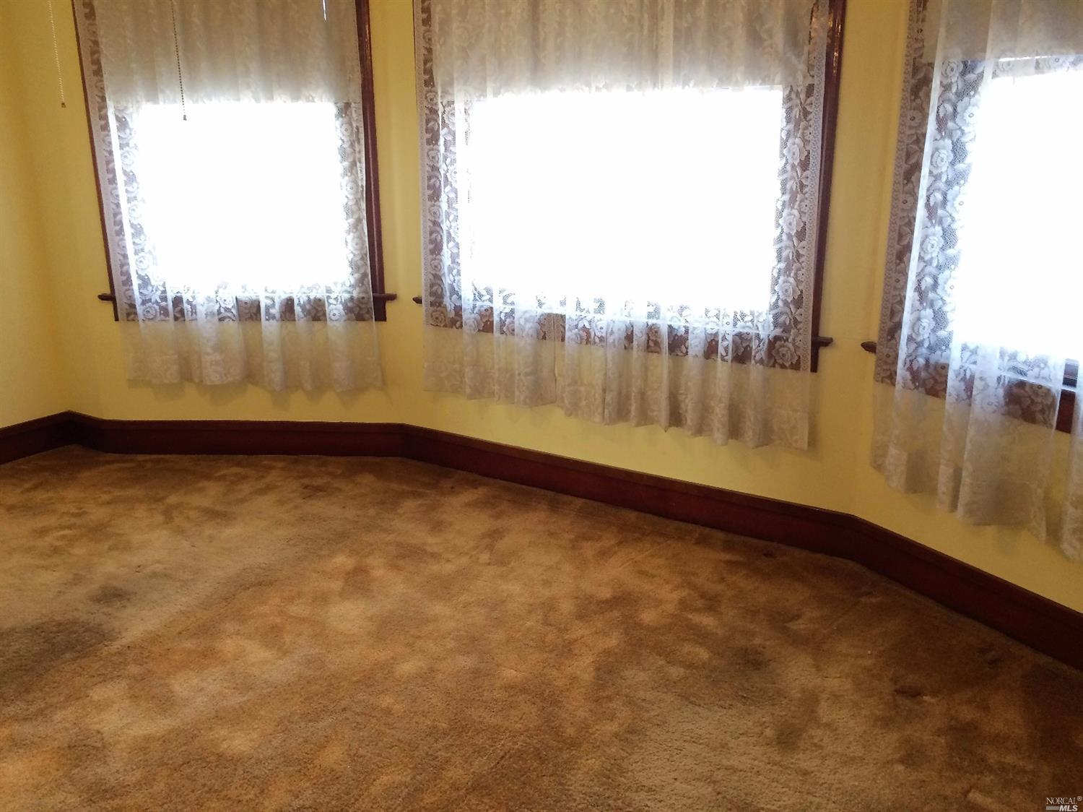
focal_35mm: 29
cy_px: 406
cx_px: 542
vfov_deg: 48.2
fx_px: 907
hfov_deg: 61.7
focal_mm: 4.15
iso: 100
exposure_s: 1/30
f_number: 2.2
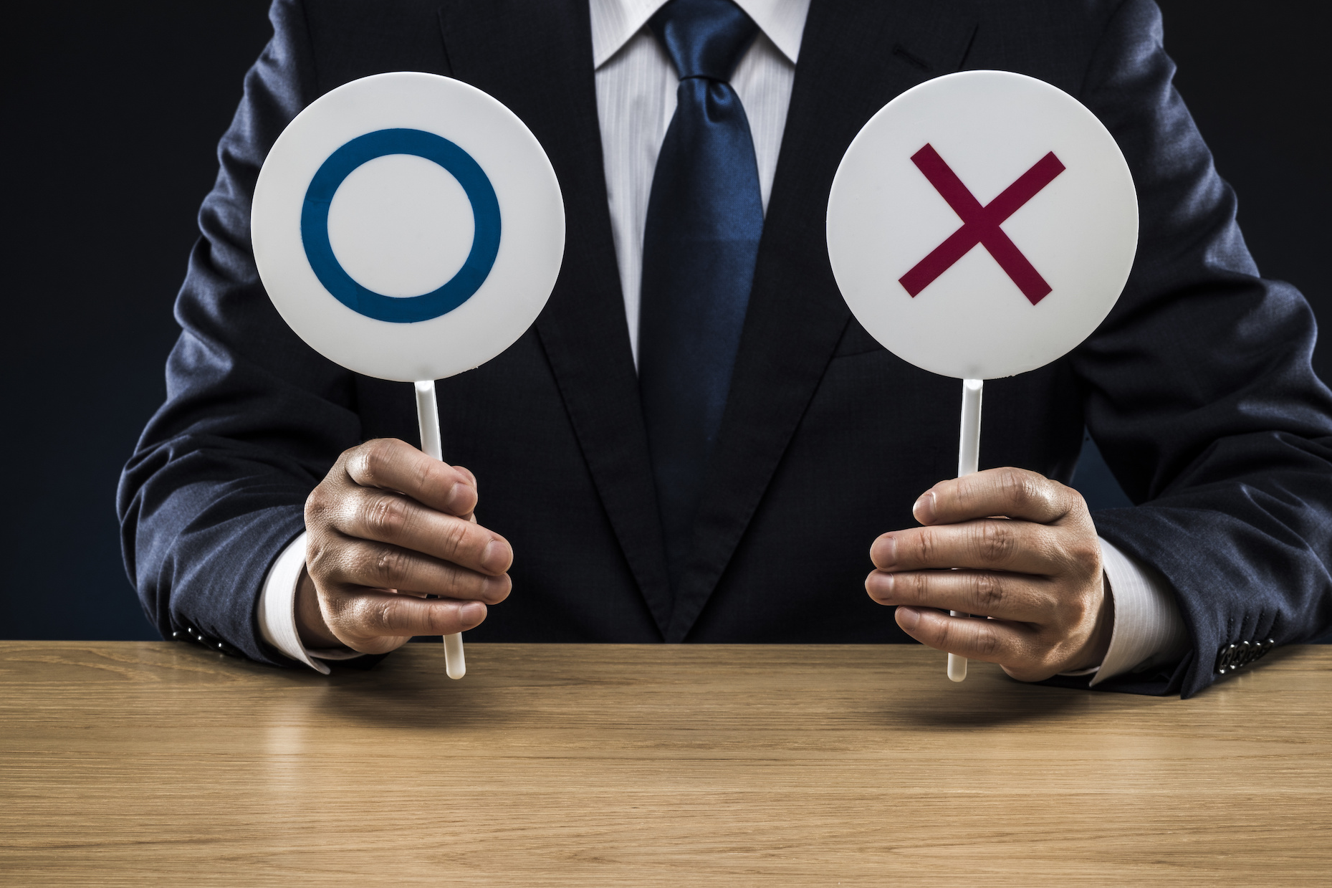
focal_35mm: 113
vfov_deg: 12.1
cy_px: 410
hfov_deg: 18.1
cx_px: 677
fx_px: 4180
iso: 100
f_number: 16
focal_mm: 105
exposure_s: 1/125
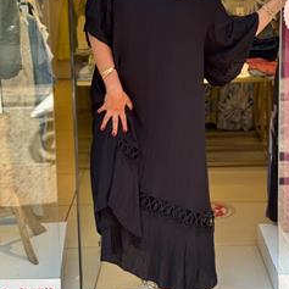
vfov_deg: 23.3
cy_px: 98
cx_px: 150
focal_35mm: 74
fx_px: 699
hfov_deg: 23.4
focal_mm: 6.76
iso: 64
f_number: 1.78
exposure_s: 1/257
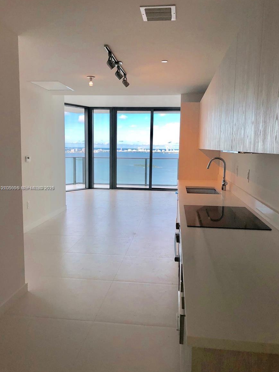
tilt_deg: -6.7
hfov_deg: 48.2
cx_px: 139
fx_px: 312
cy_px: 188
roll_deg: -1.2
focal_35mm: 29
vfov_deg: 61.7
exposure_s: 1/440
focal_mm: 4
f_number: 1.8
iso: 20
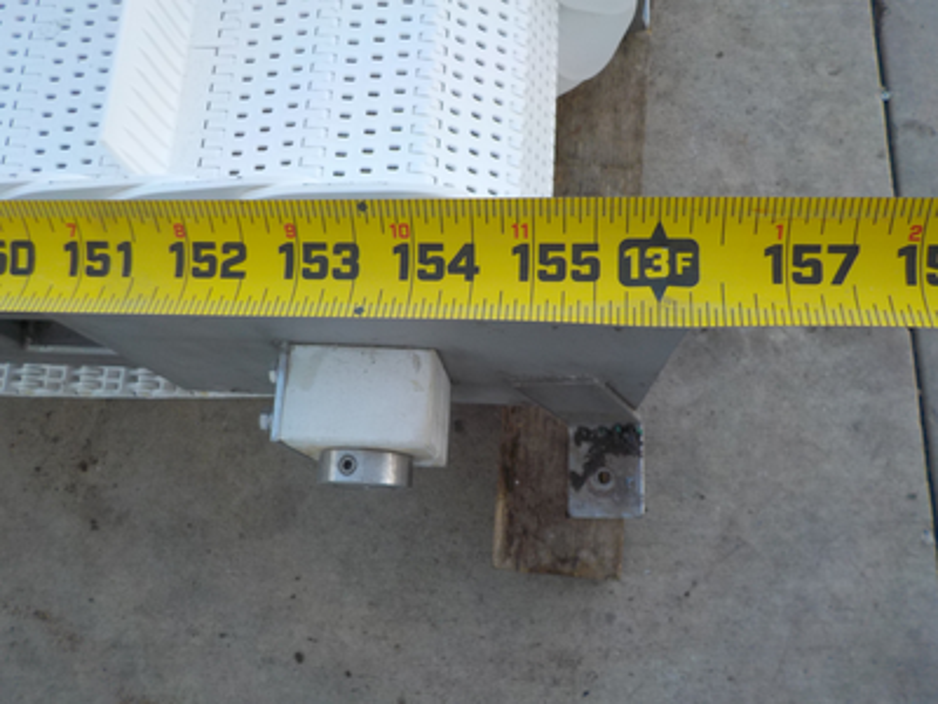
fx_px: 813
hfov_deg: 60.0
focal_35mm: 30
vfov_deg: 46.8
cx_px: 469
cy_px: 352
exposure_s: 1/80
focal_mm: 4.1
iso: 125
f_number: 3.3
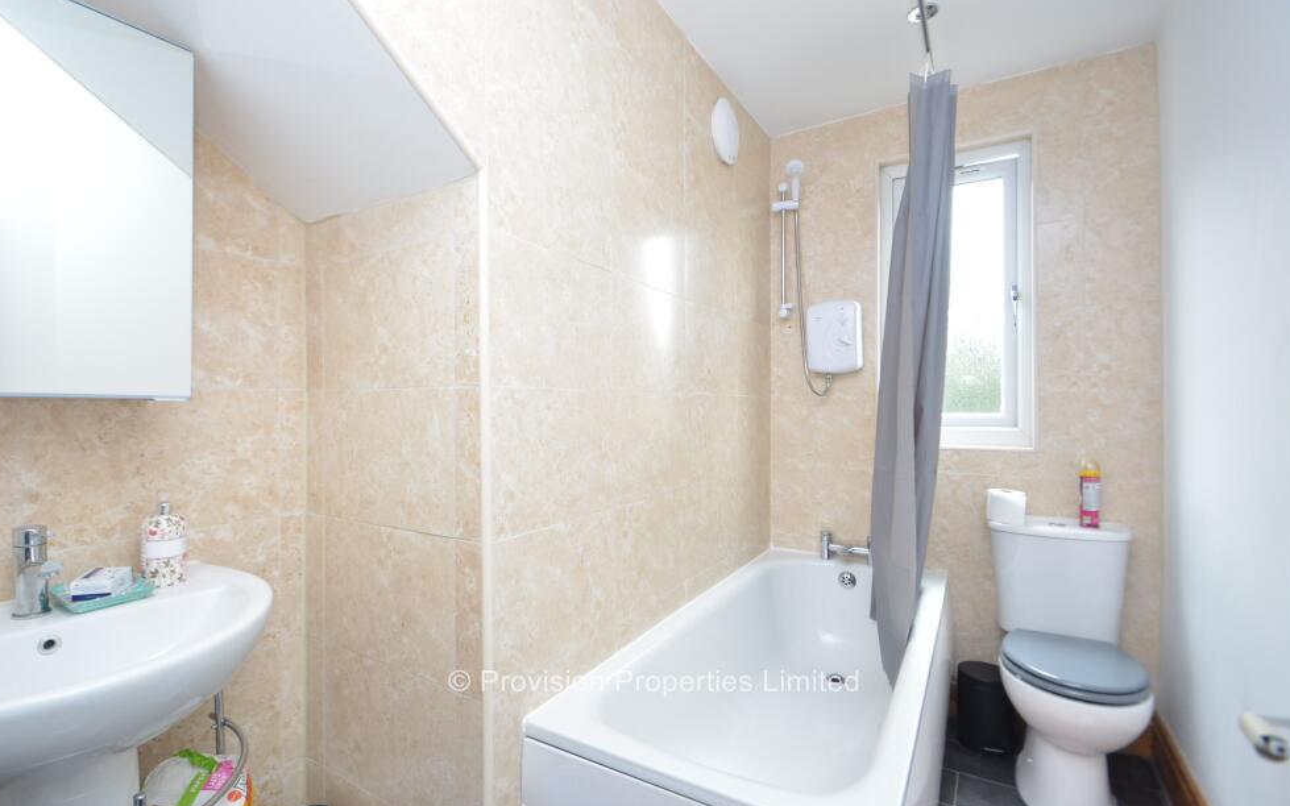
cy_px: 427
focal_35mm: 16
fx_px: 563
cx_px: 654
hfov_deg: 97.8
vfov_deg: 71.2
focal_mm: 10
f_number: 4.8
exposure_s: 1/90
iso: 400
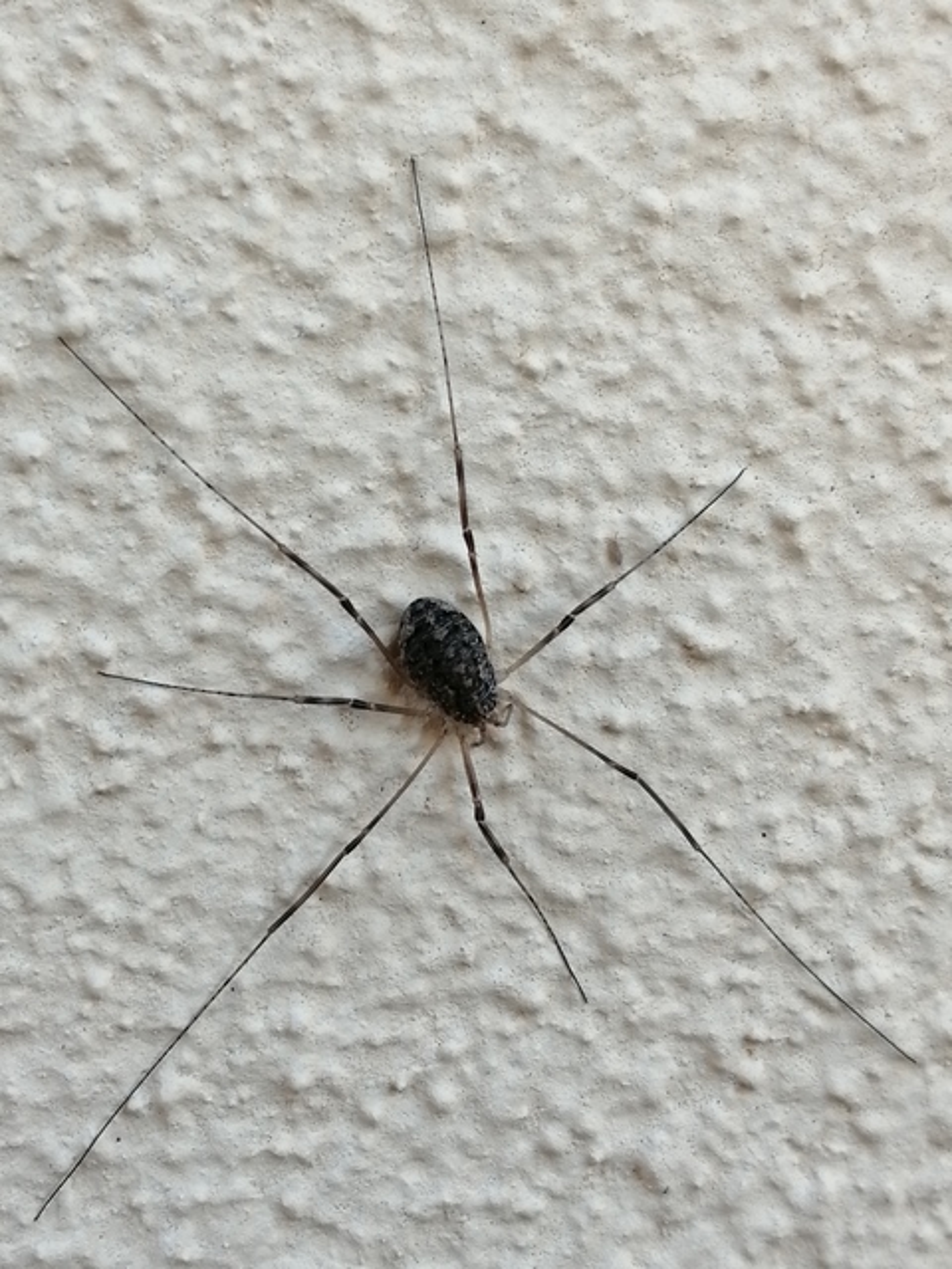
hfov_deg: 23.3
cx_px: 476
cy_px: 634
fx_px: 2310
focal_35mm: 63
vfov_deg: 30.7
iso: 64
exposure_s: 1/100
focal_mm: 3.46
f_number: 1.8
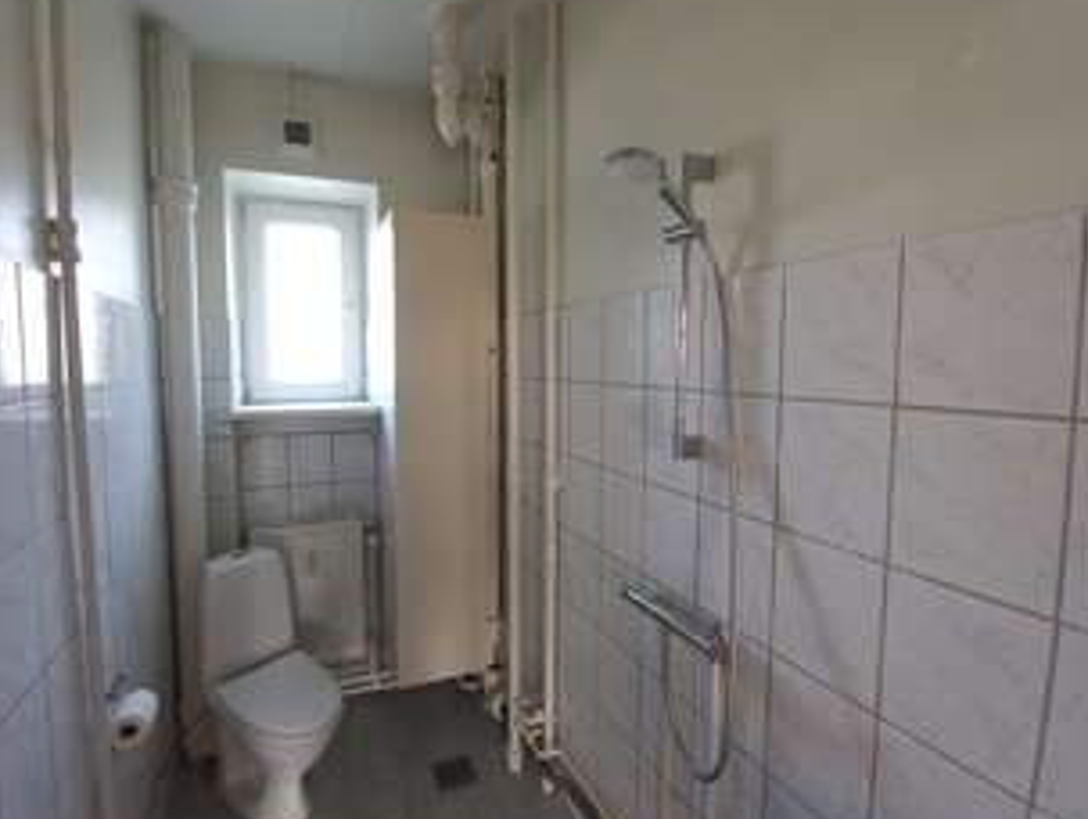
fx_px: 503
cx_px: 465
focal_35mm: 16
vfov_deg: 78.2
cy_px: 392
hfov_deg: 93.8
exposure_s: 1/33.3
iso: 160
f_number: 2.2
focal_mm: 1.42
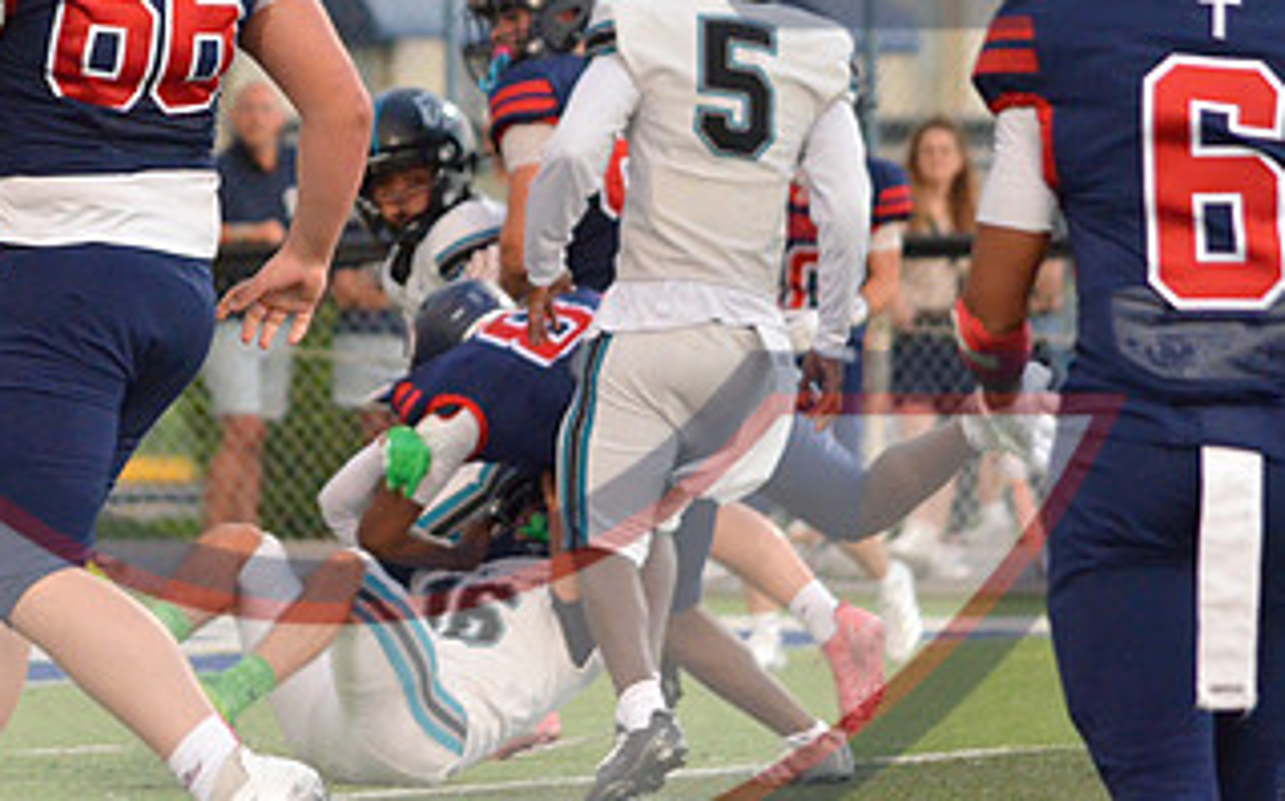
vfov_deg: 2.6
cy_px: 189
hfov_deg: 4.2
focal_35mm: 499
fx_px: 17466
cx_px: 314
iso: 2800
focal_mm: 180
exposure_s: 1/500
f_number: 5
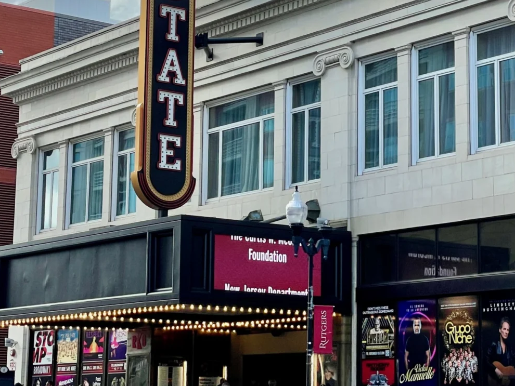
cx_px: 277
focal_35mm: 63
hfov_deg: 30.7
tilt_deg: +11.0
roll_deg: -1.3
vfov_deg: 23.3
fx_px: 938
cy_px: 159
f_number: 2
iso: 25
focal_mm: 6
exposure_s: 1/1261
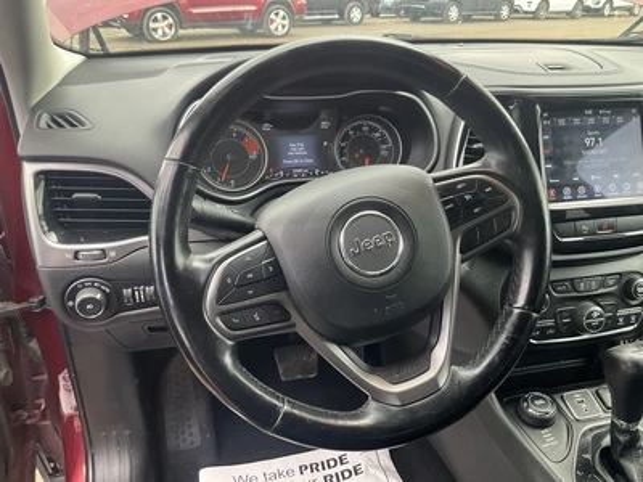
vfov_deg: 48.2
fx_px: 539
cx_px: 322
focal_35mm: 29
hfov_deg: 61.7
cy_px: 241
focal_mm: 3
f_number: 1.8
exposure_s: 1/122
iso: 50
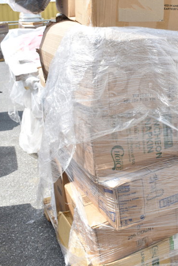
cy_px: 104
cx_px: 139
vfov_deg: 44.2
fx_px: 326
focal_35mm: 44
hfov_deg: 29.9
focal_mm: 18
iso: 200
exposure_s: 1/250
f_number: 8
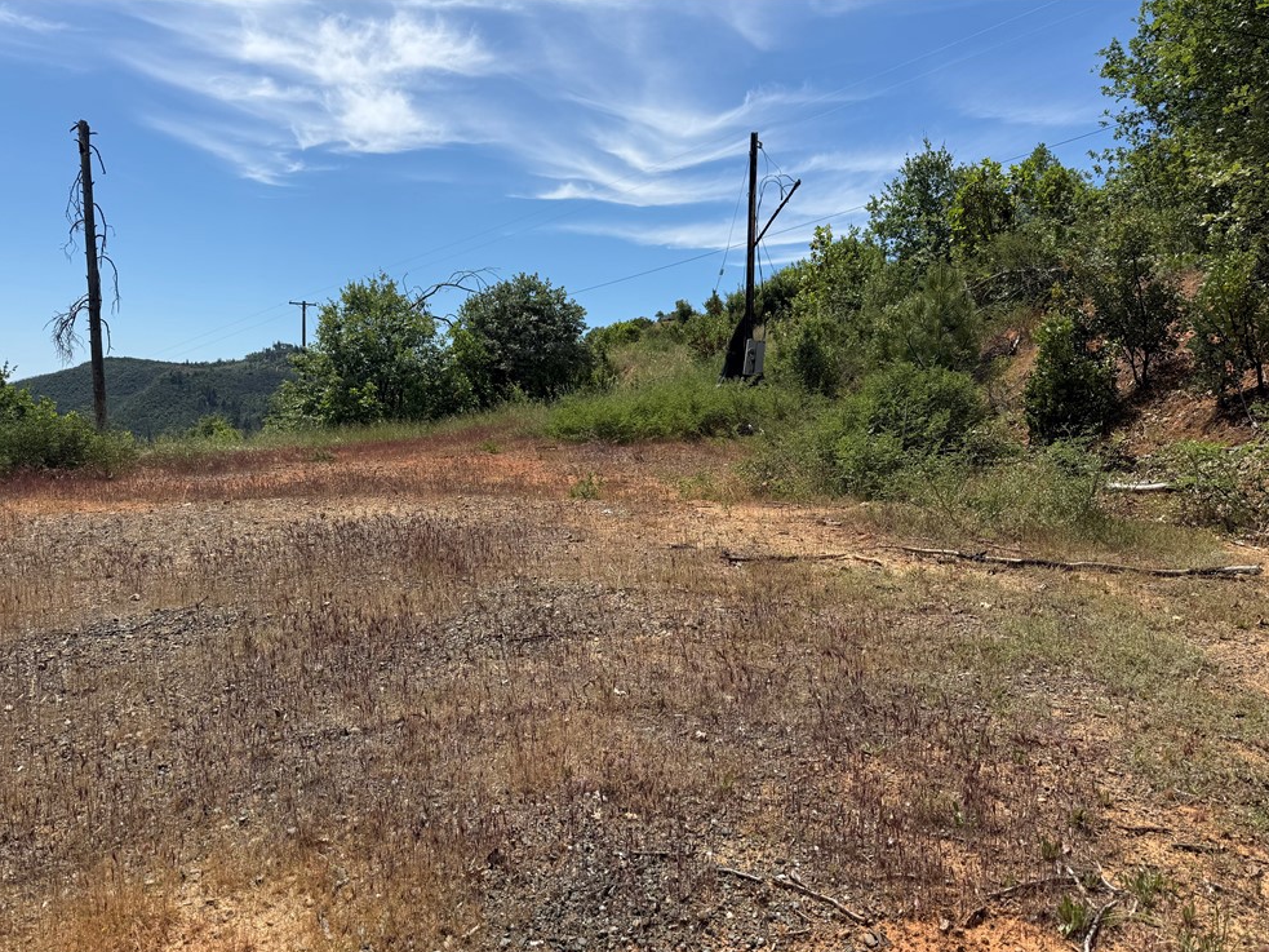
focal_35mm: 25
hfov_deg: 69.4
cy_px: 492
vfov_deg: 54.9
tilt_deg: -4.6
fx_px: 916
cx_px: 618
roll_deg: -2.3
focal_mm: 6.76
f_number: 1.78
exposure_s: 1/6173
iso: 80
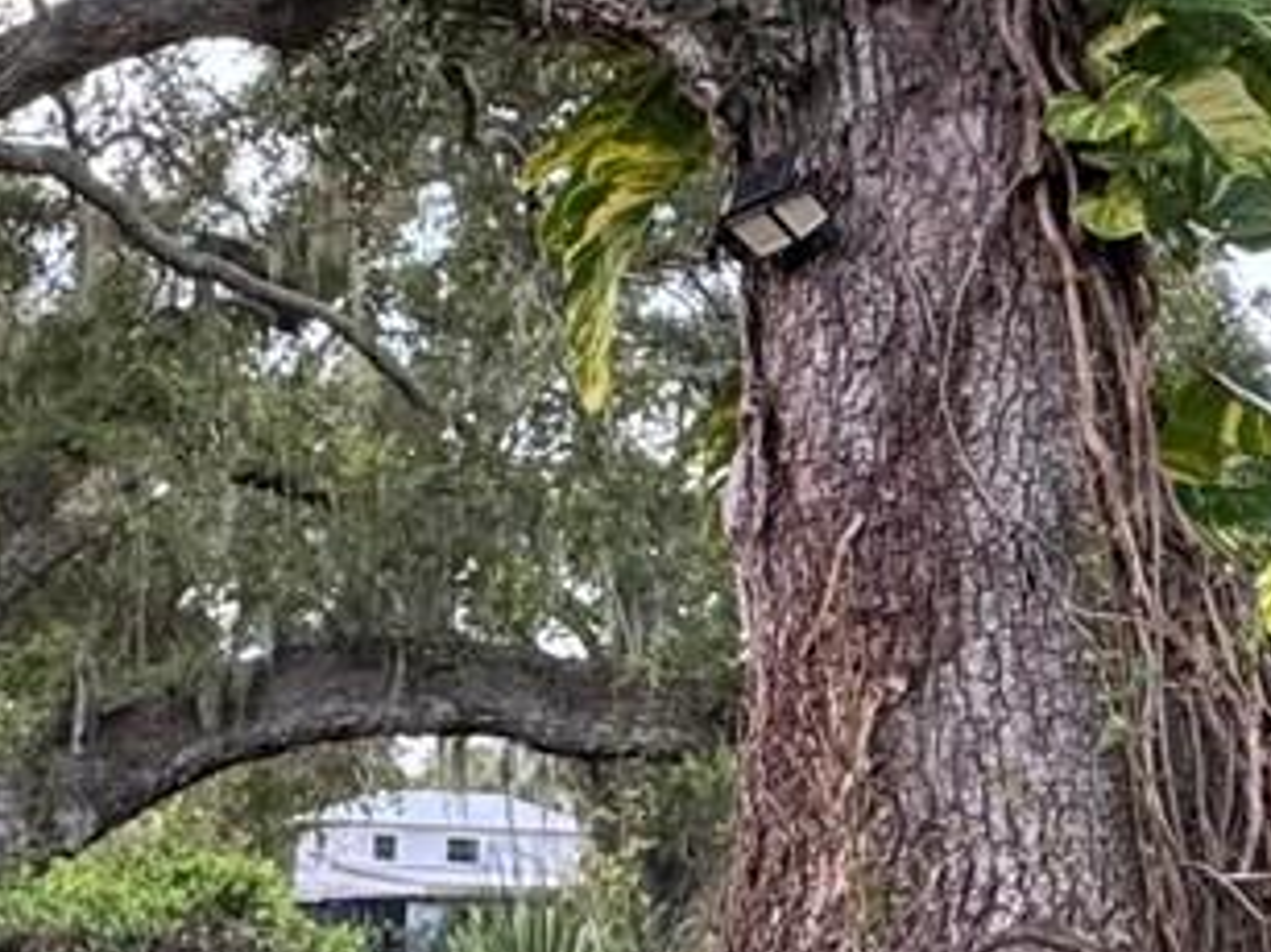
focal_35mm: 73
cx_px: 381
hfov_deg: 26.5
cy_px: 654
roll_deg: -1.0
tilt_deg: +6.5
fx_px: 2679
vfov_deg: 20.1
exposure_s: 1/60
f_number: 2.2
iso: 320
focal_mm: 2.22
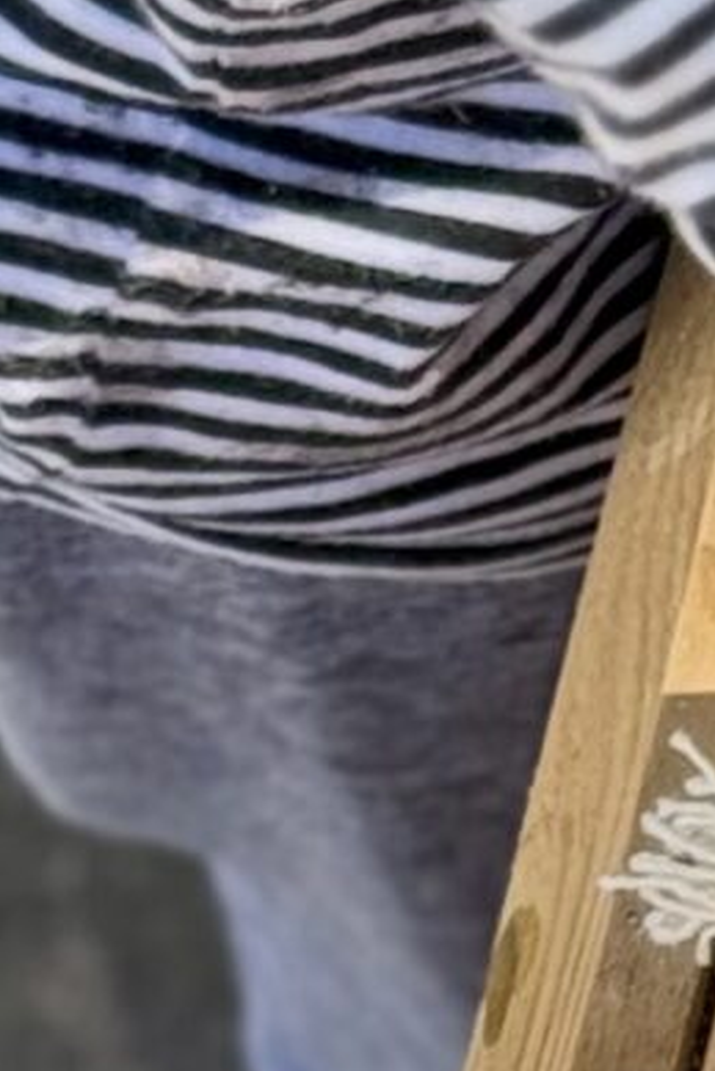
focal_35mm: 329
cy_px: -671
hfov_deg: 4.0
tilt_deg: -55.3
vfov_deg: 6.2
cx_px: 2338
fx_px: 9792
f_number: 1.78
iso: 64
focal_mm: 6.76
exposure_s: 1/351
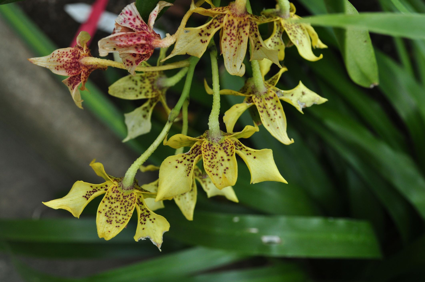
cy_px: 141
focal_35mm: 44
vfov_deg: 30.8
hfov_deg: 45.0
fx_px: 513
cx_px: 212
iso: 400
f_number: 8
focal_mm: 29
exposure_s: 1/125
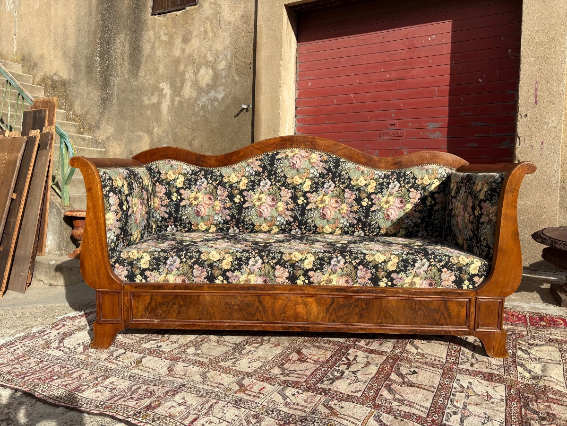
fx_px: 426
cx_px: 284
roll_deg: -2.3
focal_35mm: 26
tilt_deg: -2.8
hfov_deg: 67.3
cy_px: 213
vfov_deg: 53.1
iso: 50
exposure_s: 1/4950
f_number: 1.6
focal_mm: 5.96
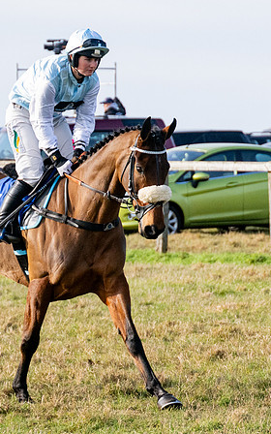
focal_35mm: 324
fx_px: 3829
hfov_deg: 4.1
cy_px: 233
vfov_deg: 6.5
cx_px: 125
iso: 400
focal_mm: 102
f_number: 4
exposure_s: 1/4000
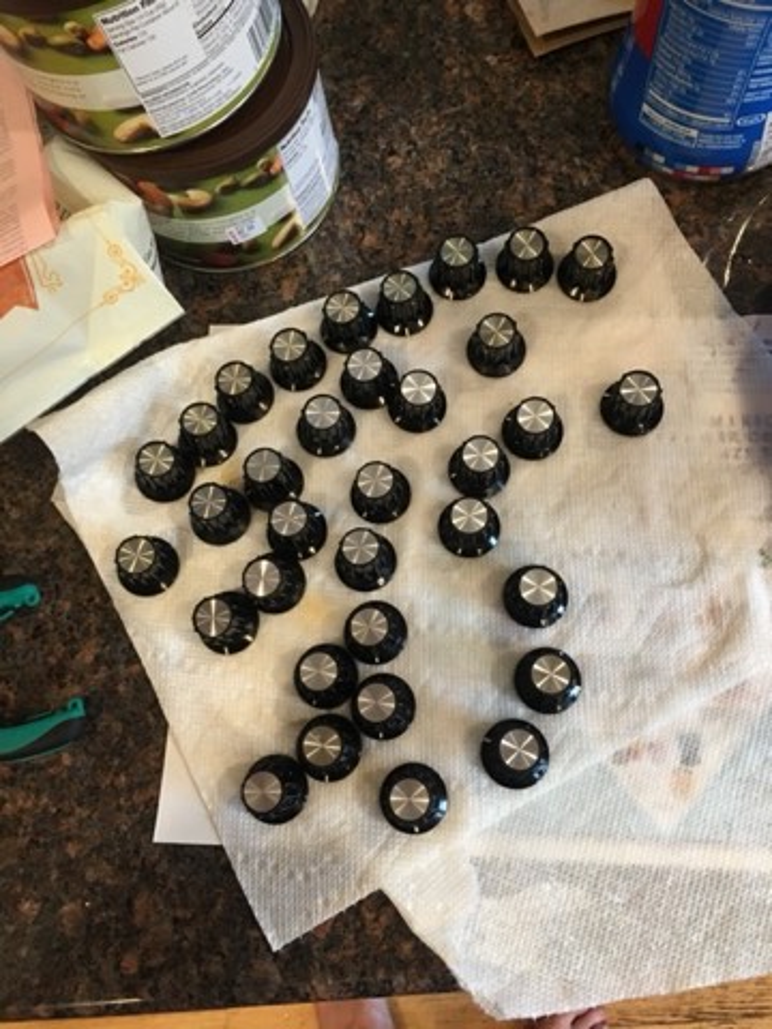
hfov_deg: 48.2
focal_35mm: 29
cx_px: 386
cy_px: 514
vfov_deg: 61.7
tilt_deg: -74.3
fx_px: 862
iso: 125
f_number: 2.2
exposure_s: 1/30
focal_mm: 4.15
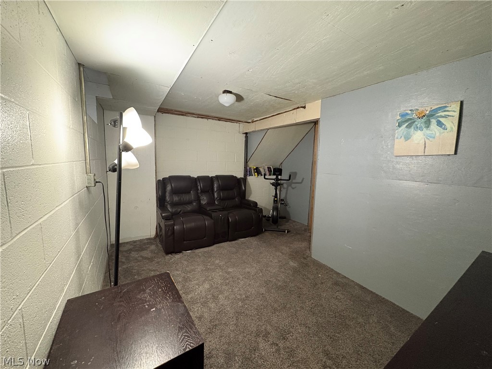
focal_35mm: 14
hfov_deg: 102.1
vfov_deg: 85.7
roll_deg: -1.5
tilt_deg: -6.3
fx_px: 199
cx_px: 246
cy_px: 184
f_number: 2.2
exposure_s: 1/60
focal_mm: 2.22
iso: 800
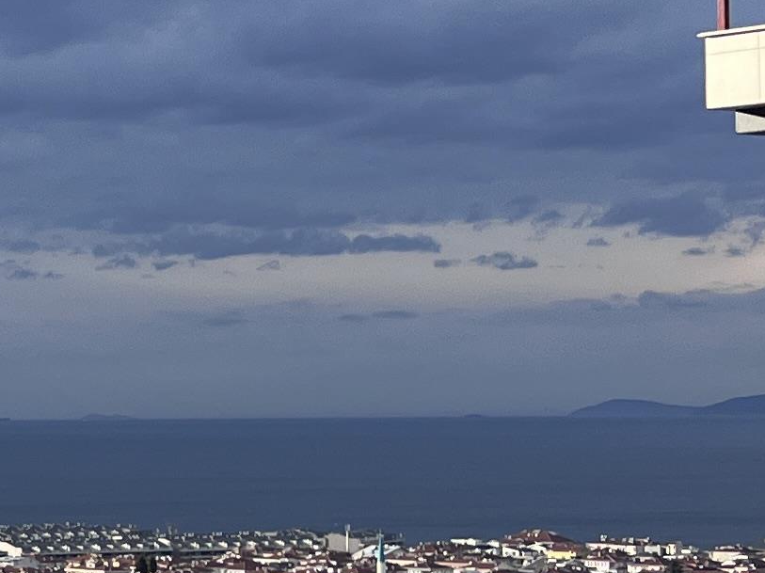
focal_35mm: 129
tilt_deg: +0.8
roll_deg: +0.8
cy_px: 350
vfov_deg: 11.5
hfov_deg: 12.7
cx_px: -933
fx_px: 2850
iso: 50
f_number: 1.5
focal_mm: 5.7
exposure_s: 1/1934
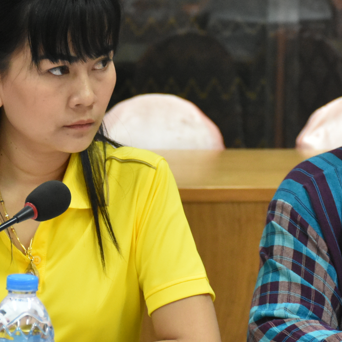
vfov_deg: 7.8
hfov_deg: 7.8
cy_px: 180
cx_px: 253
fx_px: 2515
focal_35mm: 225
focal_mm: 66
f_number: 5
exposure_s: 1/125
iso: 3200
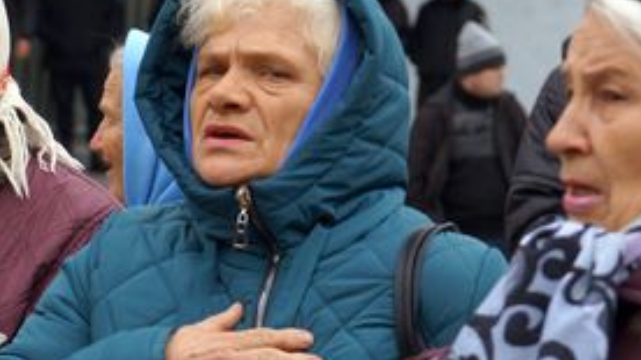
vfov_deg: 5.1
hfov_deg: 9.0
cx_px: 216
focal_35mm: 239
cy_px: 252
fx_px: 4061
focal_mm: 60
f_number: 5
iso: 125
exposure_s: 1/160
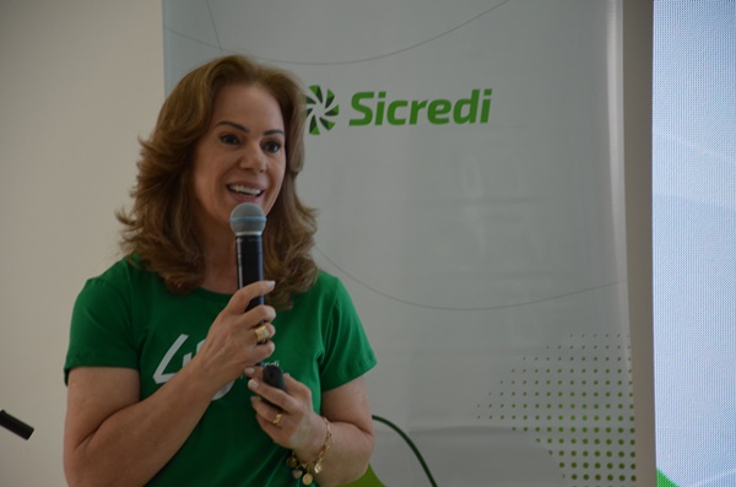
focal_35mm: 158
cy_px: 244
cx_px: 368
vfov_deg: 8.7
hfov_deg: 13.1
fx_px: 3212
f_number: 5.6
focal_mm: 105
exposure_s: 1/60
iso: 800
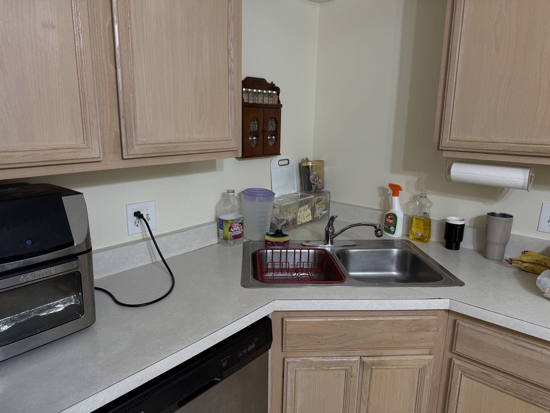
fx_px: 381
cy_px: 206
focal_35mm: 24
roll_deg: -1.2
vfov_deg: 56.8
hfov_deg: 71.6
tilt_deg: -12.6
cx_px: 275
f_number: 1.78
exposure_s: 1/120
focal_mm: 6.76
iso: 100
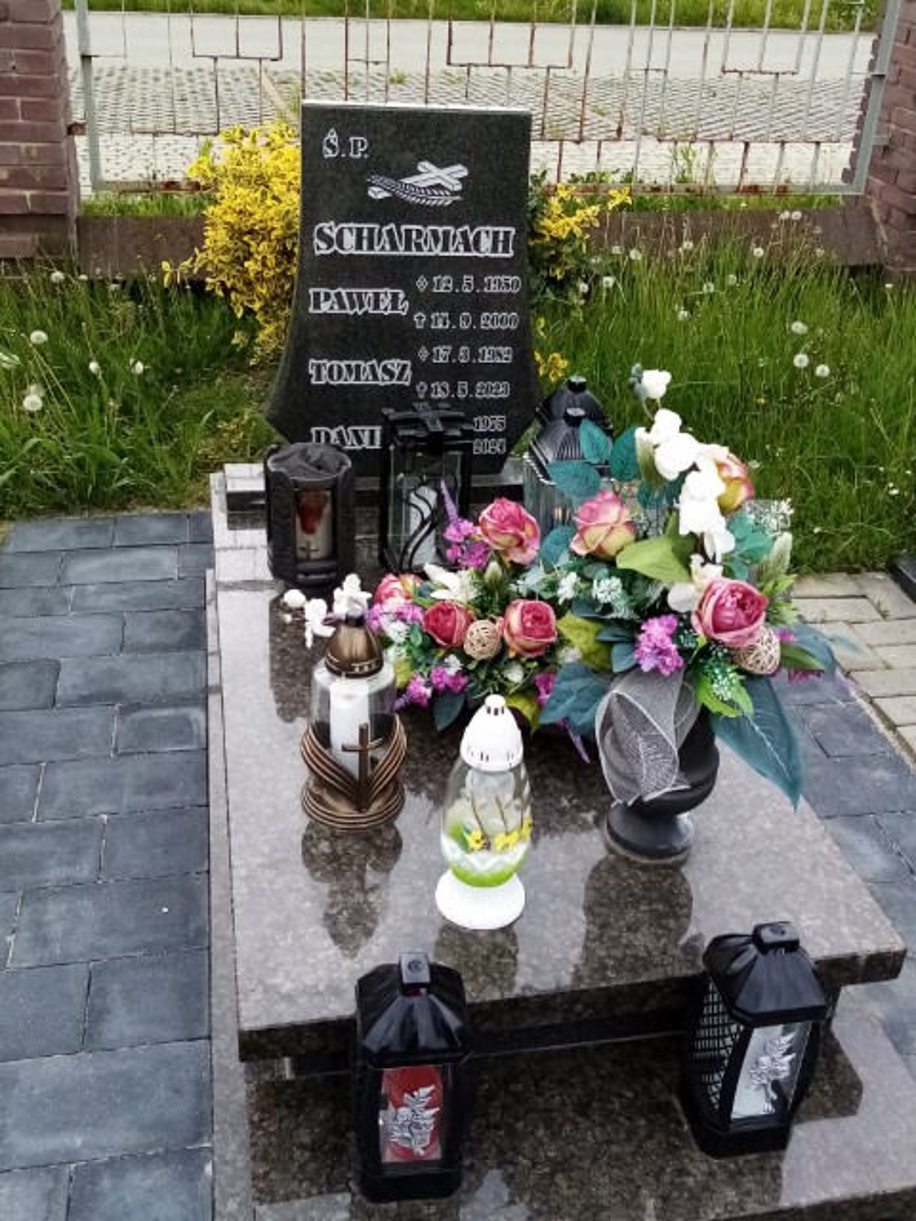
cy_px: 610
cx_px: 458
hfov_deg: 53.1
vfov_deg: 67.3
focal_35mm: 26
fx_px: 917
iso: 109
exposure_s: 1/274
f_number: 1.8
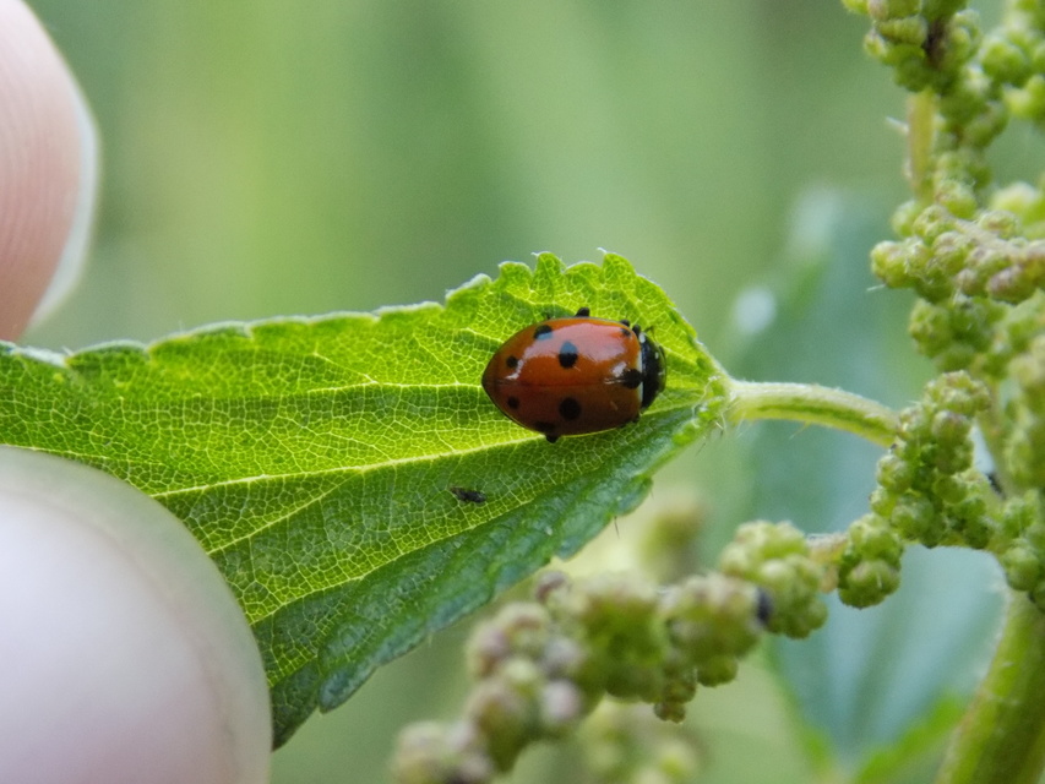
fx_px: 3563
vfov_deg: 12.6
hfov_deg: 16.7
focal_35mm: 118
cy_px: 392
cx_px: 522
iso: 400
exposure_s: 1/30
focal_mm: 20.9
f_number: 4.8
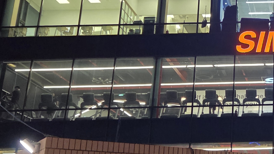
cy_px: 29
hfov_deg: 25.6
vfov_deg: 15.6
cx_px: 299
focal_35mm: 77
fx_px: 559
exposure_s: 1/120
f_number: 1.8
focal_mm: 5.4
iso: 800
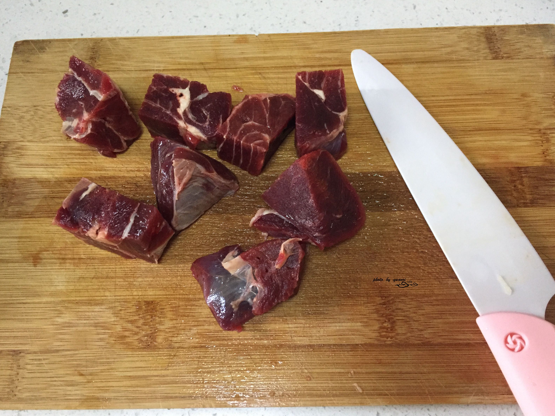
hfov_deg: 60.0
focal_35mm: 30
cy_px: 213
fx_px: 481
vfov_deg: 46.8
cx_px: 284
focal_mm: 4.15
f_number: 2.2
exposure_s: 1/25
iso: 250
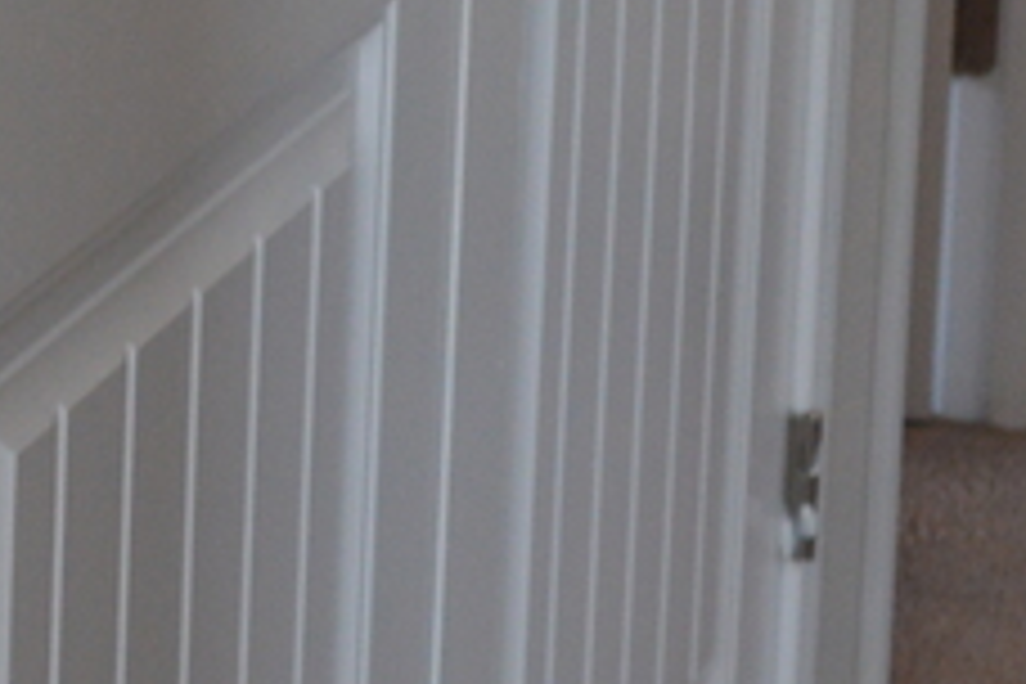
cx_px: -400
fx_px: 5472
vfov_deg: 6.9
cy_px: -760
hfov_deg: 10.4
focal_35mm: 192
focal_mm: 18
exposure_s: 1/60
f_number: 4
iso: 400
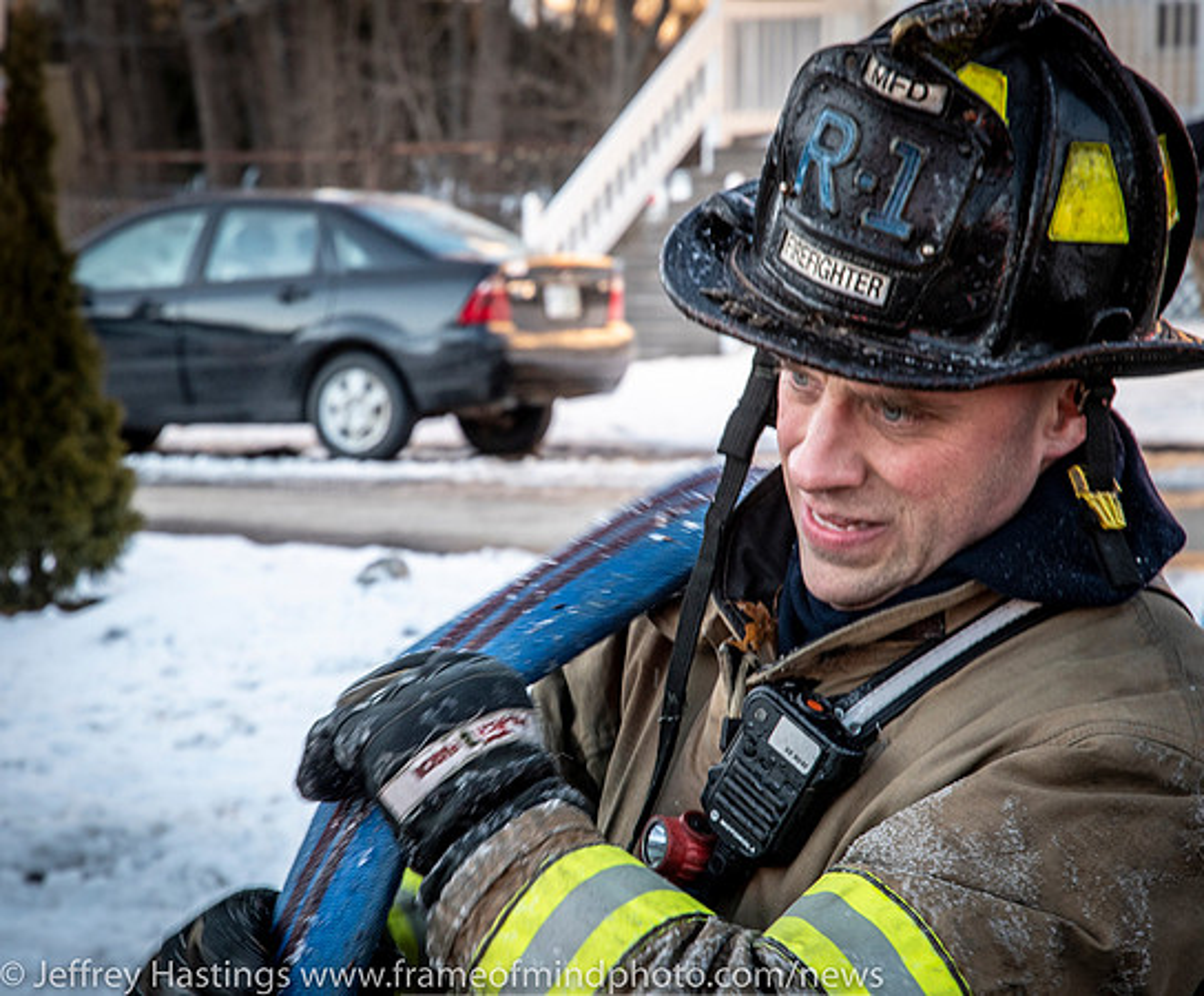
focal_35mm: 145
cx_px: 545
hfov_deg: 13.1
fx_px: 5244
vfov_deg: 10.8
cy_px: 525
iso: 500
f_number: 8
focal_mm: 80
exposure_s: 1/100
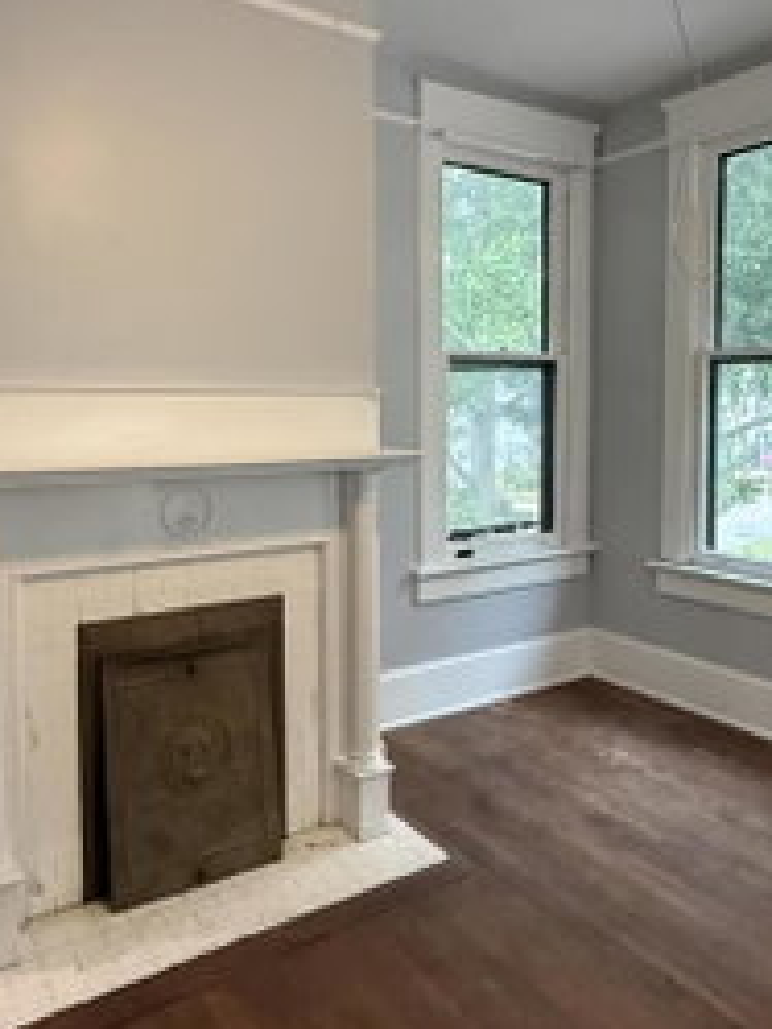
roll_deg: +2.0
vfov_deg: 65.1
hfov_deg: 51.1
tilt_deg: +0.5
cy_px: 455
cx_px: 314
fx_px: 802
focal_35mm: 27
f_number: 2.2
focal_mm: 2.22
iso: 800
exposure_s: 1/60
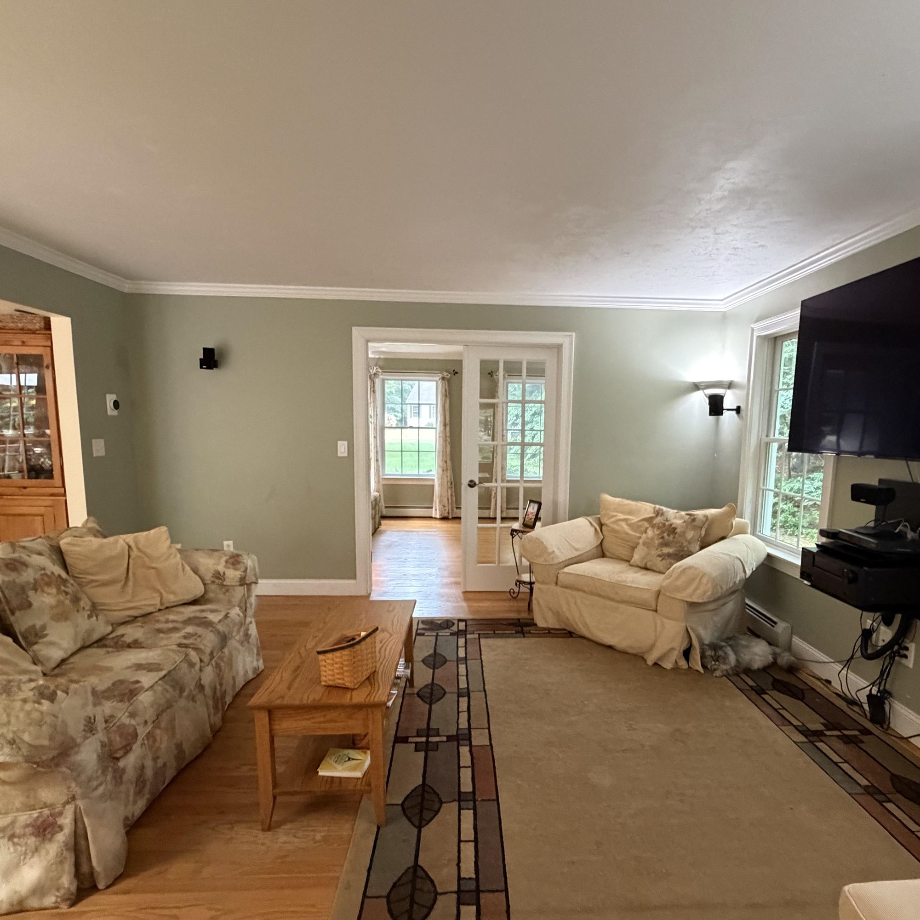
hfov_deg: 77.5
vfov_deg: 77.5
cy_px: 501
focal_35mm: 19
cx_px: 503
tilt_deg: -8.2
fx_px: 571
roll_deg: -0.6
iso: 1000
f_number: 2.2
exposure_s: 1/60
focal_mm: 2.22
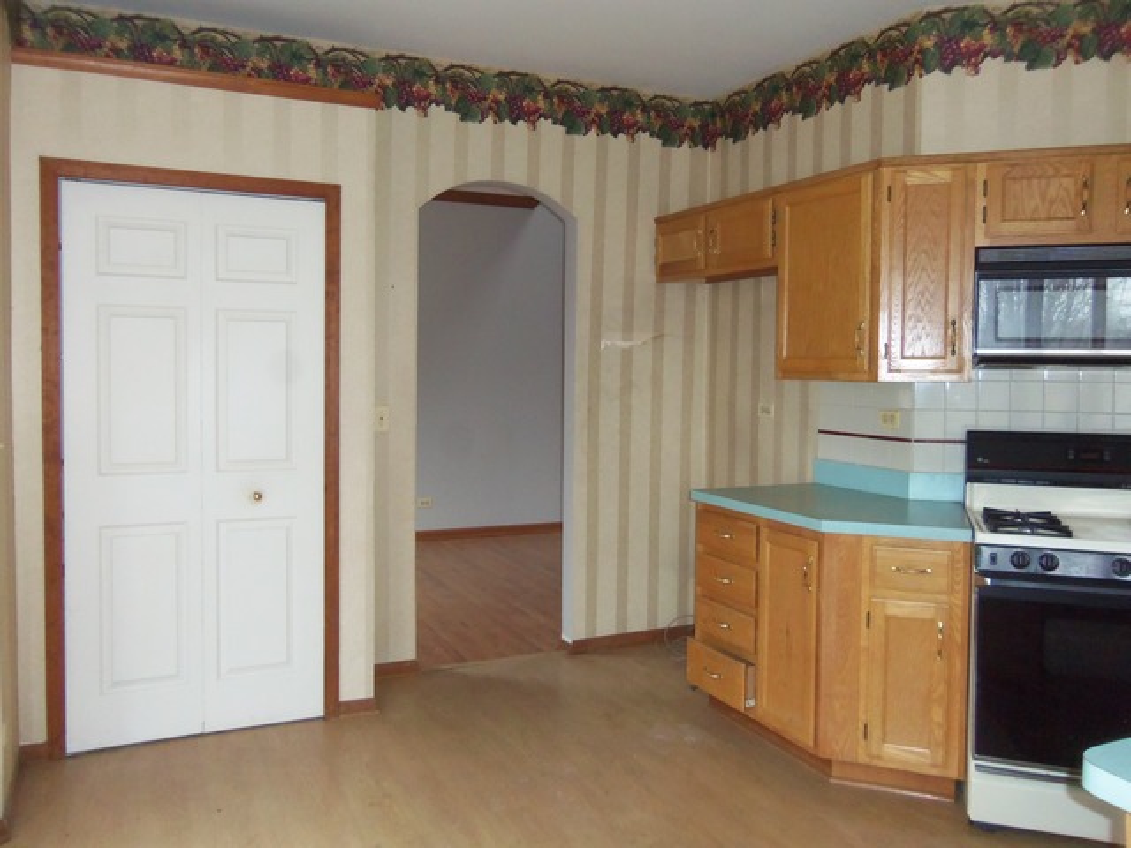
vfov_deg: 49.7
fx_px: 915
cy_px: 424
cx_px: 566
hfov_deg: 63.4
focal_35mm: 28
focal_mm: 5.1
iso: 320
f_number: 3.9
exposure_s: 1/40
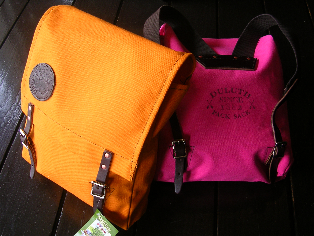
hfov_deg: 49.0
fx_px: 345
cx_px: 157
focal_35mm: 38
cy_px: 118
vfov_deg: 37.7
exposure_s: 1/74.1
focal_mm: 5.8
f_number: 2.8
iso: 50
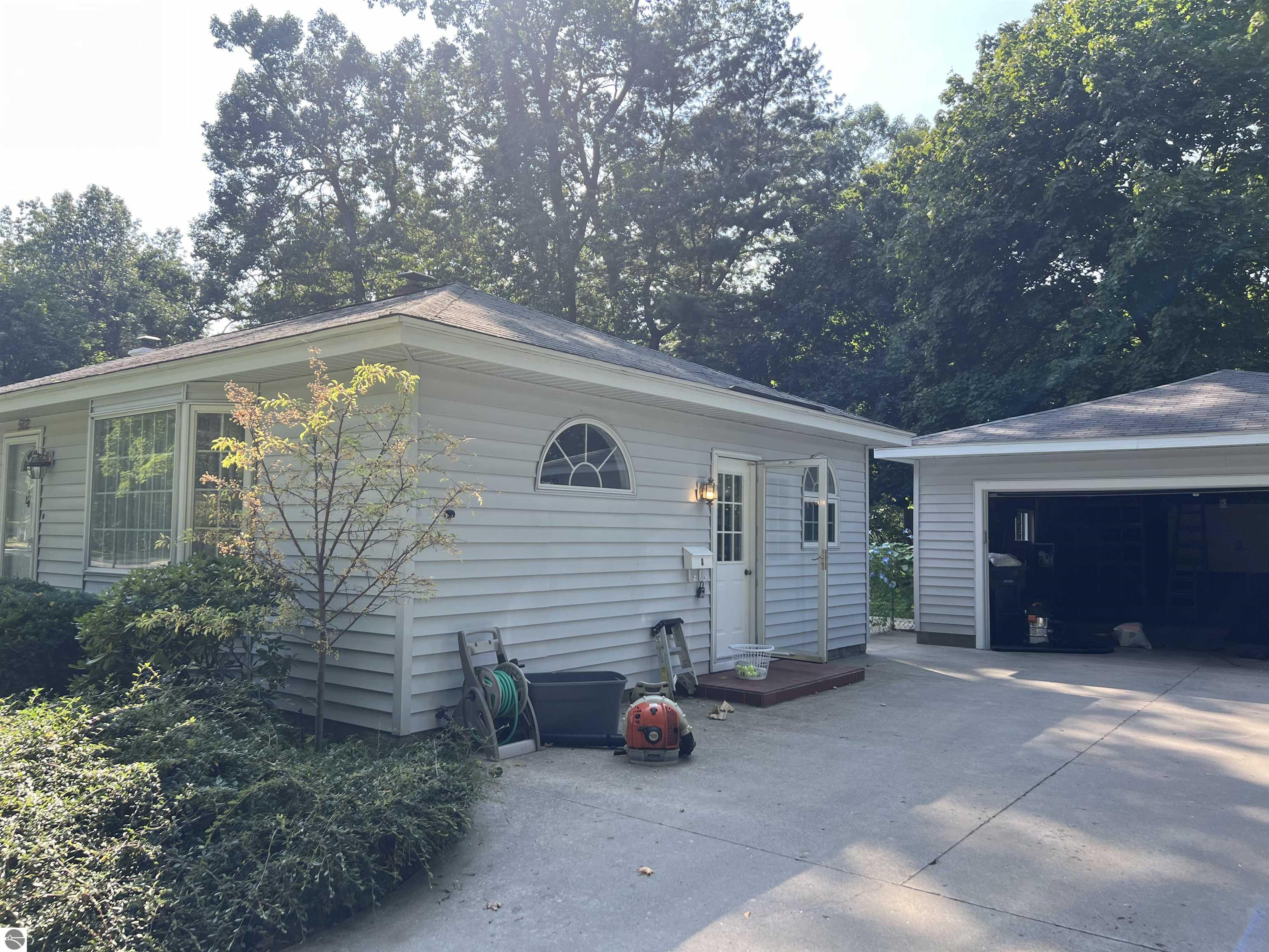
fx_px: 953
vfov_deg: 53.1
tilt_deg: +4.5
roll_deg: +0.2
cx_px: 634
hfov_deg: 67.3
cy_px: 476
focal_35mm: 26
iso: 50
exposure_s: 1/965
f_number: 1.5
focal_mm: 5.7
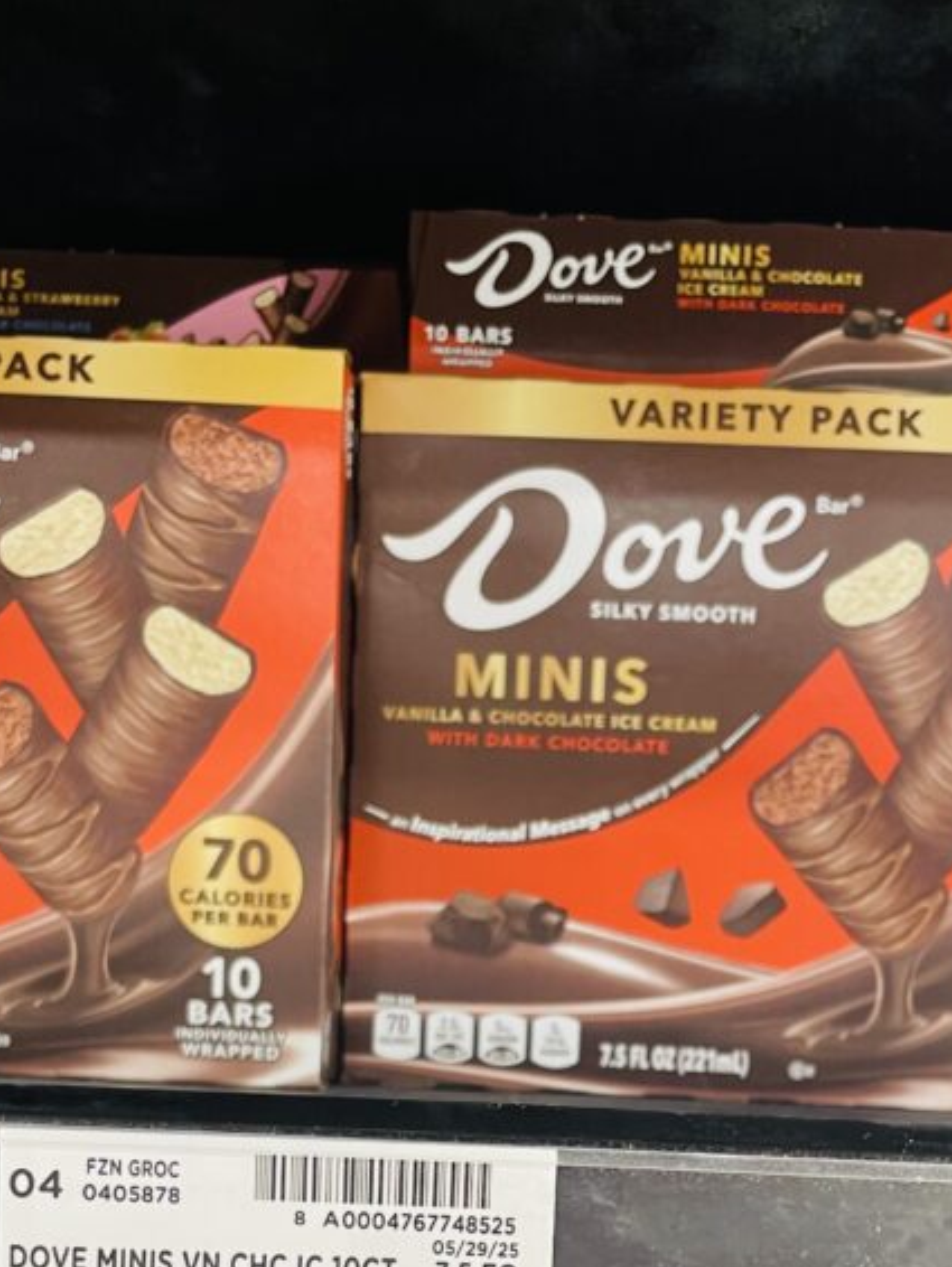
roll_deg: -2.7
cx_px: 508
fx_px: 1722
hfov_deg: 30.9
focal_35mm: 47
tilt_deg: -2.4
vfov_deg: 38.4
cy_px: 1068
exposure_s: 1/65
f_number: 1.6
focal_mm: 4.2
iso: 125
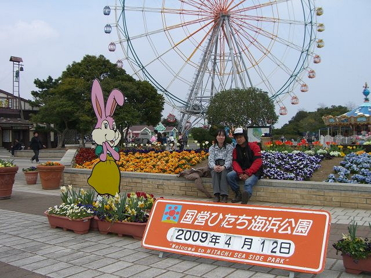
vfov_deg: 37.7
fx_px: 407
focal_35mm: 38
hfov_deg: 49.0
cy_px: 139
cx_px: 186
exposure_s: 1/640
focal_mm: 6.2
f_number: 4.3
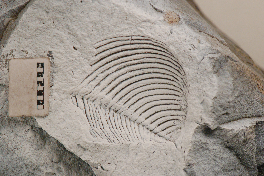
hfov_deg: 13.1
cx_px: 132
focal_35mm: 158
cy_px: 88
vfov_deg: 8.7
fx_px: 1154
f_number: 16
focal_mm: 105
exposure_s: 1/500
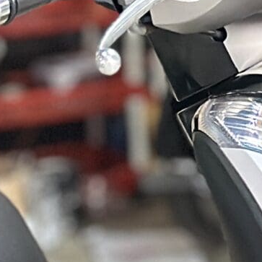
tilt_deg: -19.6
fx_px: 2560
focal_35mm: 299
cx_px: 108
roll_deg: +3.6
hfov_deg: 5.9
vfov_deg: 5.8
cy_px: 433
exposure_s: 1/25
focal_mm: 6.86
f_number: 1.78
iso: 800
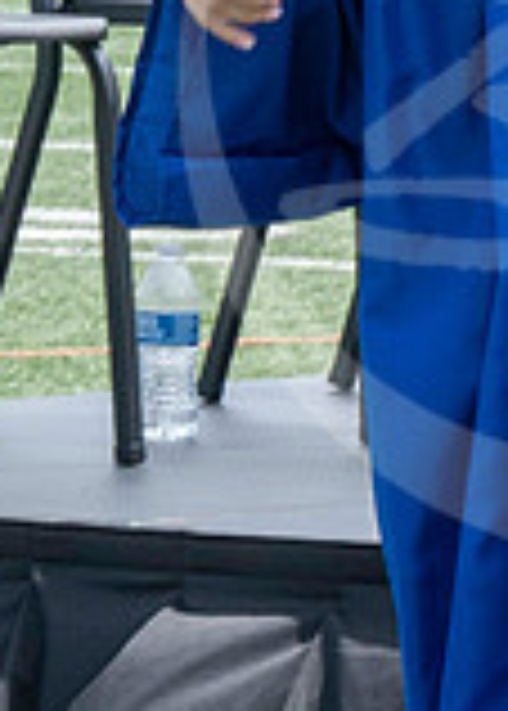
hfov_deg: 2.6
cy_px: -255
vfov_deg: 3.7
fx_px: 11060
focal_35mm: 548
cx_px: -177
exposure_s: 1/250
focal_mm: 70
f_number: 13
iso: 200
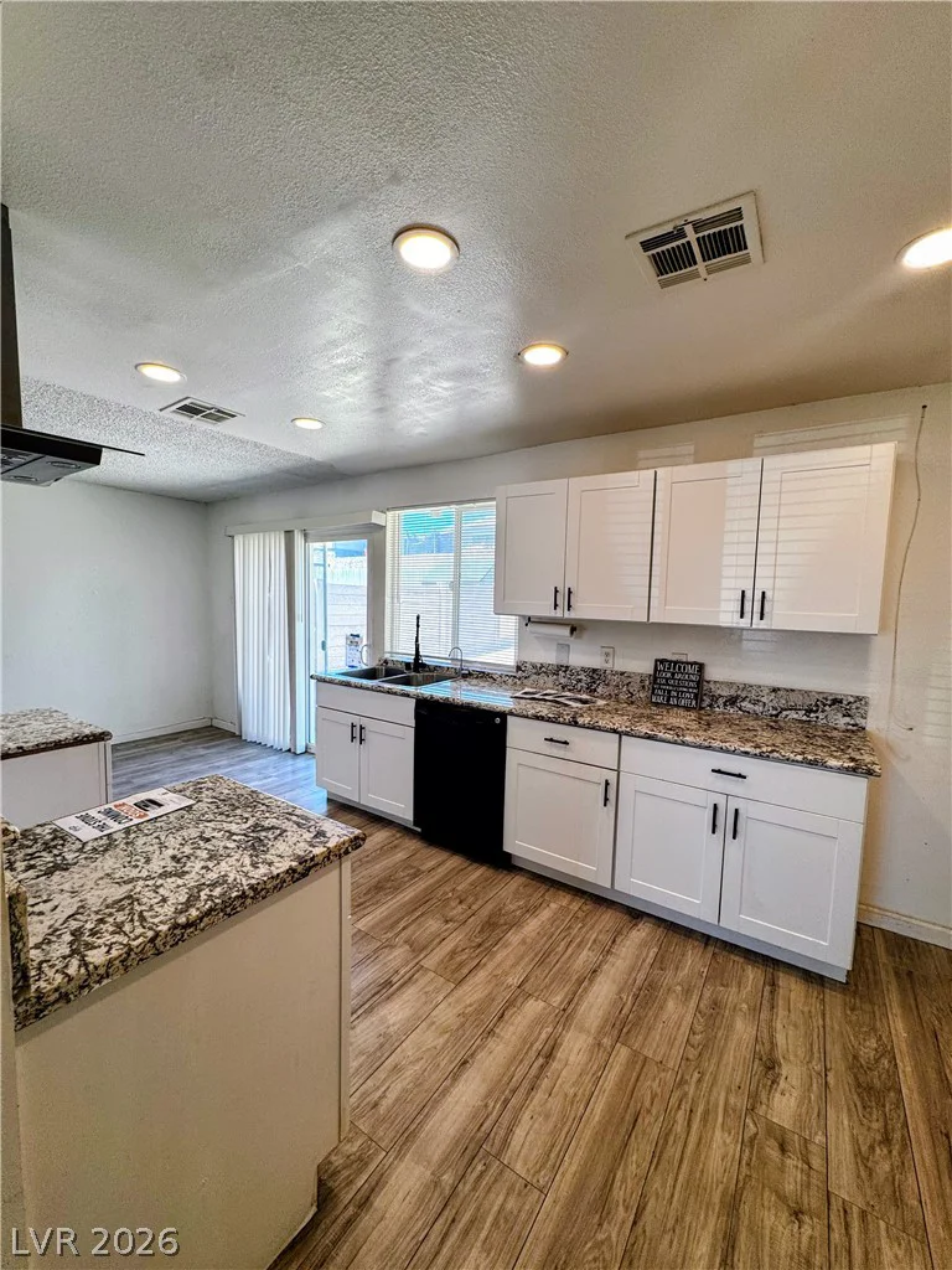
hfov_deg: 85.7
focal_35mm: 14
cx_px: 476
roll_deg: -1.0
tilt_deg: -4.2
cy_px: 635
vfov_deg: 102.1
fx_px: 513
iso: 64
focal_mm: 2.22
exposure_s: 1/120
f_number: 2.2
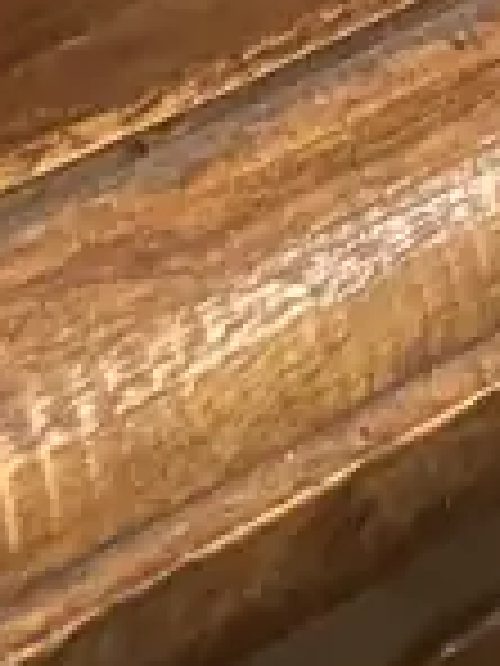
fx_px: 3736
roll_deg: -1.6
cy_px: -1336
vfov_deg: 8.5
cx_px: -1000
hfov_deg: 6.9
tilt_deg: -14.6
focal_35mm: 194
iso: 250
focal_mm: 3.99
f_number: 1.8
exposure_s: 1/33
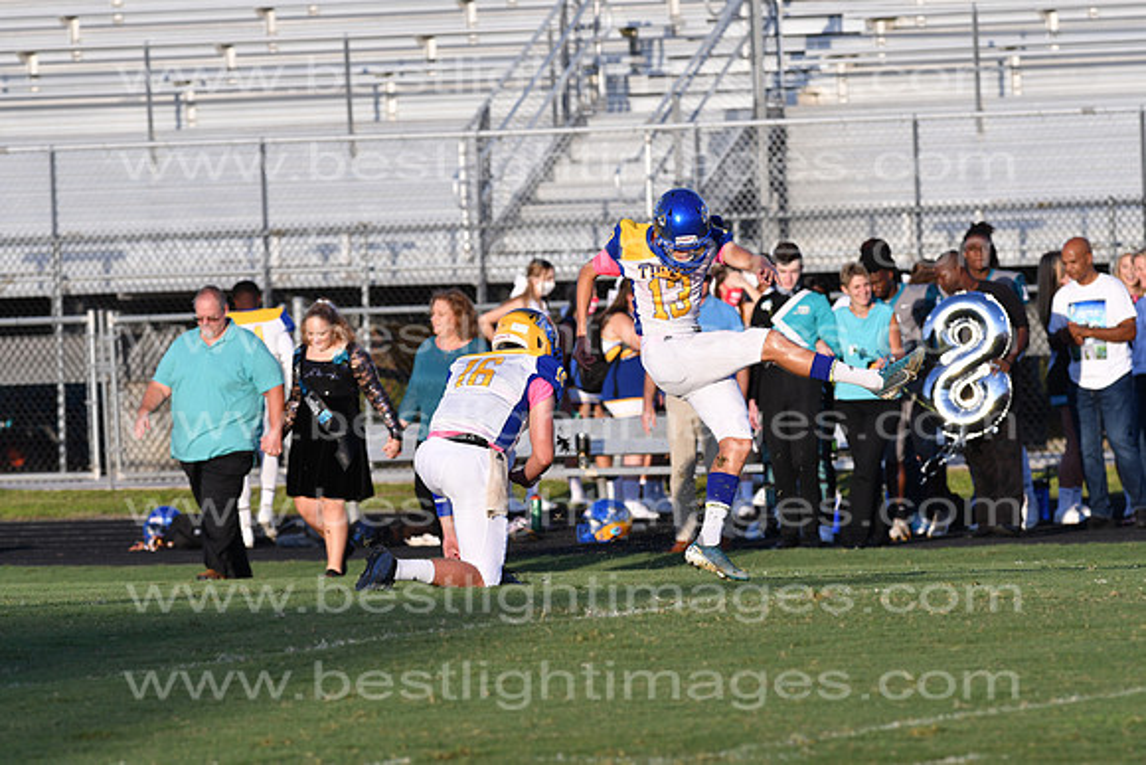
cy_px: 382
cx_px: 573
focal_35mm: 450
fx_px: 14328
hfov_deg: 4.6
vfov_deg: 3.1
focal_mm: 300
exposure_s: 1/1600
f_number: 5.6
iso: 400
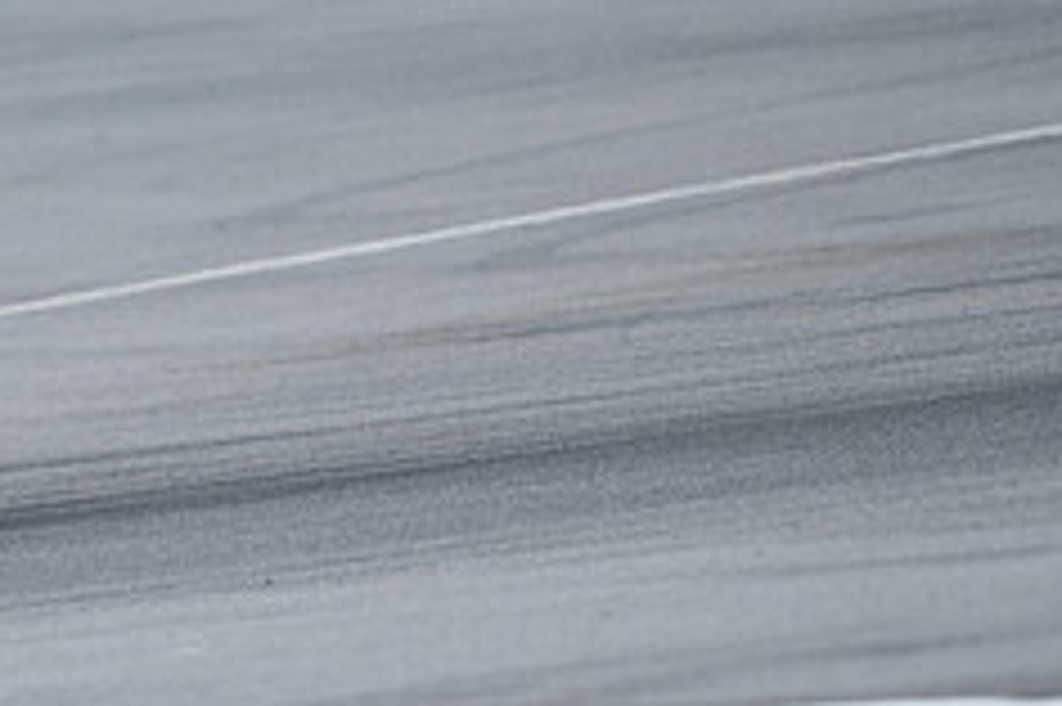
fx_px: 54417
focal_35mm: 1846
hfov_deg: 1.1
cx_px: -184
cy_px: 366
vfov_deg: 0.7
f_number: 5.6
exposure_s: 1/4000
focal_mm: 500
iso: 1250
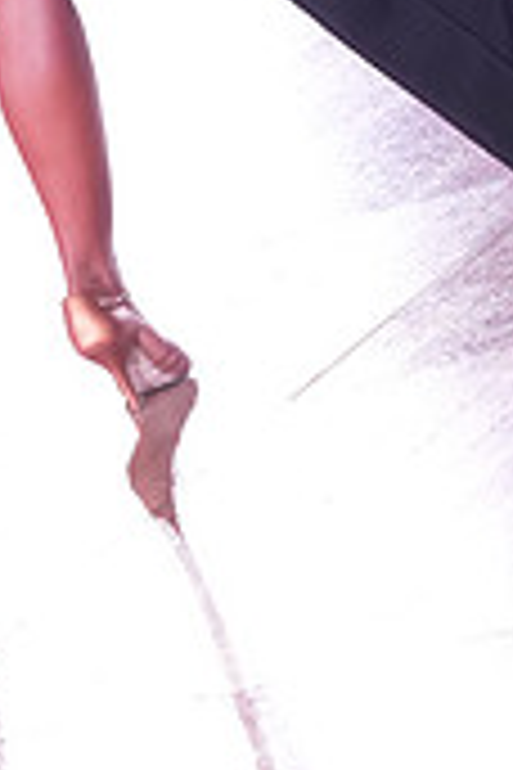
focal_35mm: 210
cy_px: -423
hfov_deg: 6.5
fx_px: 4488
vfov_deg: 9.5
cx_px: -92
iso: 1600
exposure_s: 1/200
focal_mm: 62
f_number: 5
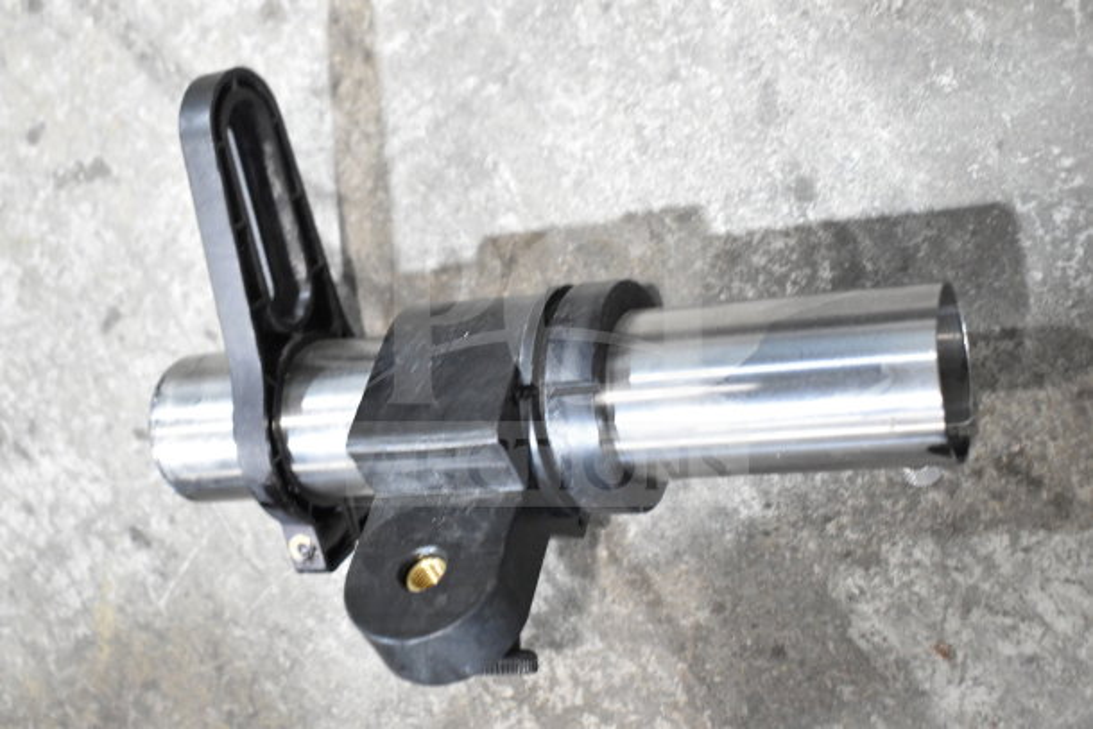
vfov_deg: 26.5
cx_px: 546
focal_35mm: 51
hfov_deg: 38.9
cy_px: 364
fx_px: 1549
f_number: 5.6
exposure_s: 1/125
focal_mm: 34
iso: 6400
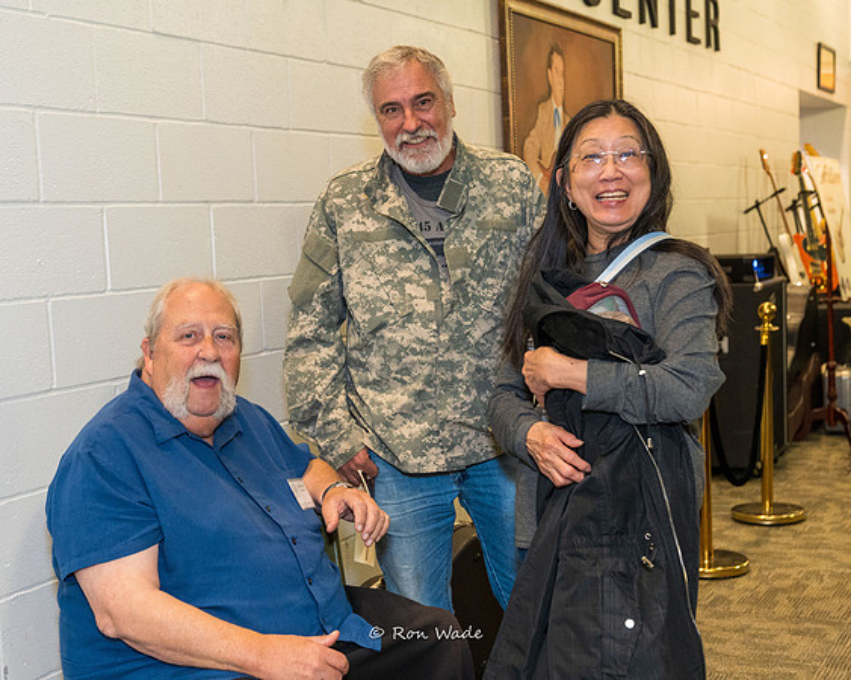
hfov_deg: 36.1
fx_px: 1304
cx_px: 440
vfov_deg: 29.2
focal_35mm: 52
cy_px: 340
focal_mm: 46
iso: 6400
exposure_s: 1/160
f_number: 4
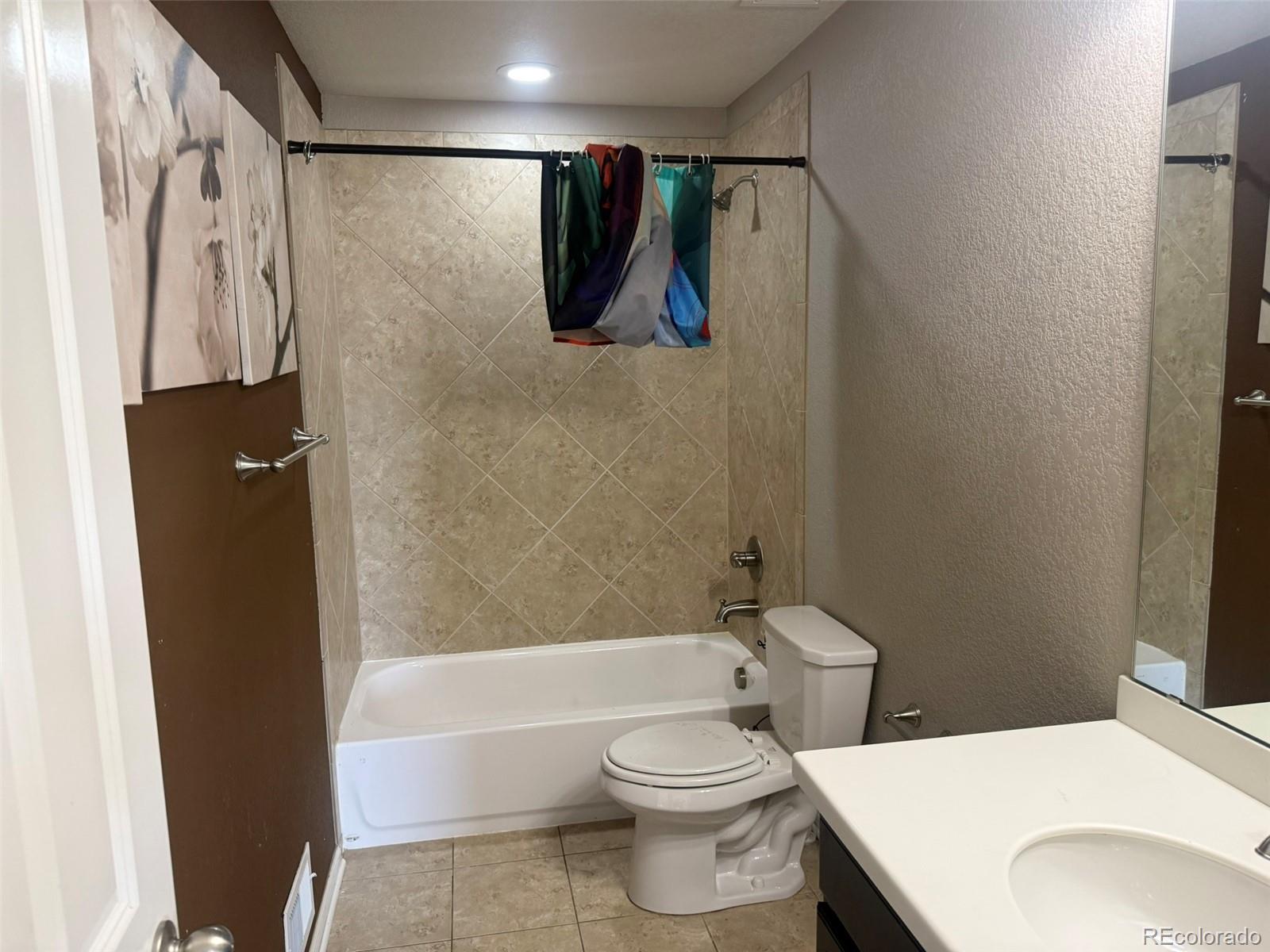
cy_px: 476
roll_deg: +0.9
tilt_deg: -7.1
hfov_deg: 71.6
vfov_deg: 56.8
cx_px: 635
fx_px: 881
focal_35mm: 24
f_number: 1.78
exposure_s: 1/60
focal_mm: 6.76
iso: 200
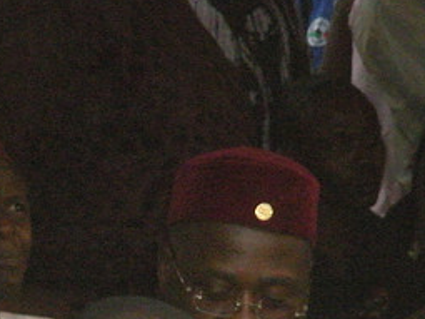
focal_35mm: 409
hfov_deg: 4.8
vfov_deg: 3.6
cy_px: 340
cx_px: 47
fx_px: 5019
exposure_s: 1/125
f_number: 5.6
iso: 800
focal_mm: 31.5
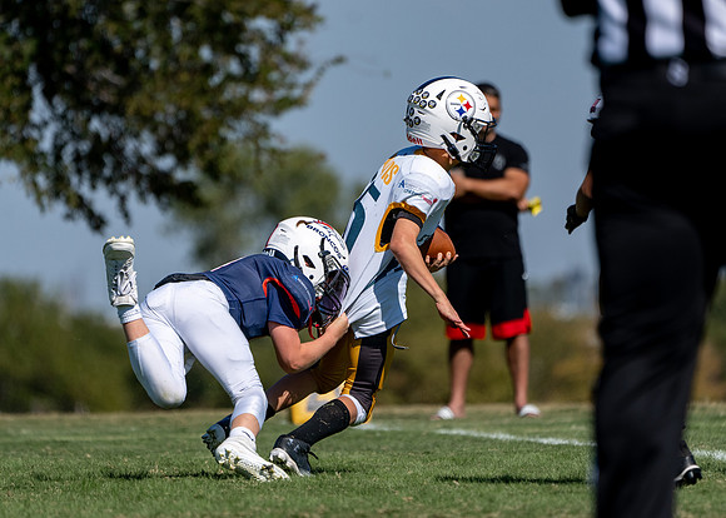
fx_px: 10699
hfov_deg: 3.9
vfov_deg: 2.8
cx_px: 339
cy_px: 232
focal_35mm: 519
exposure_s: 1/2500
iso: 250
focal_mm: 400
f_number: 5.6
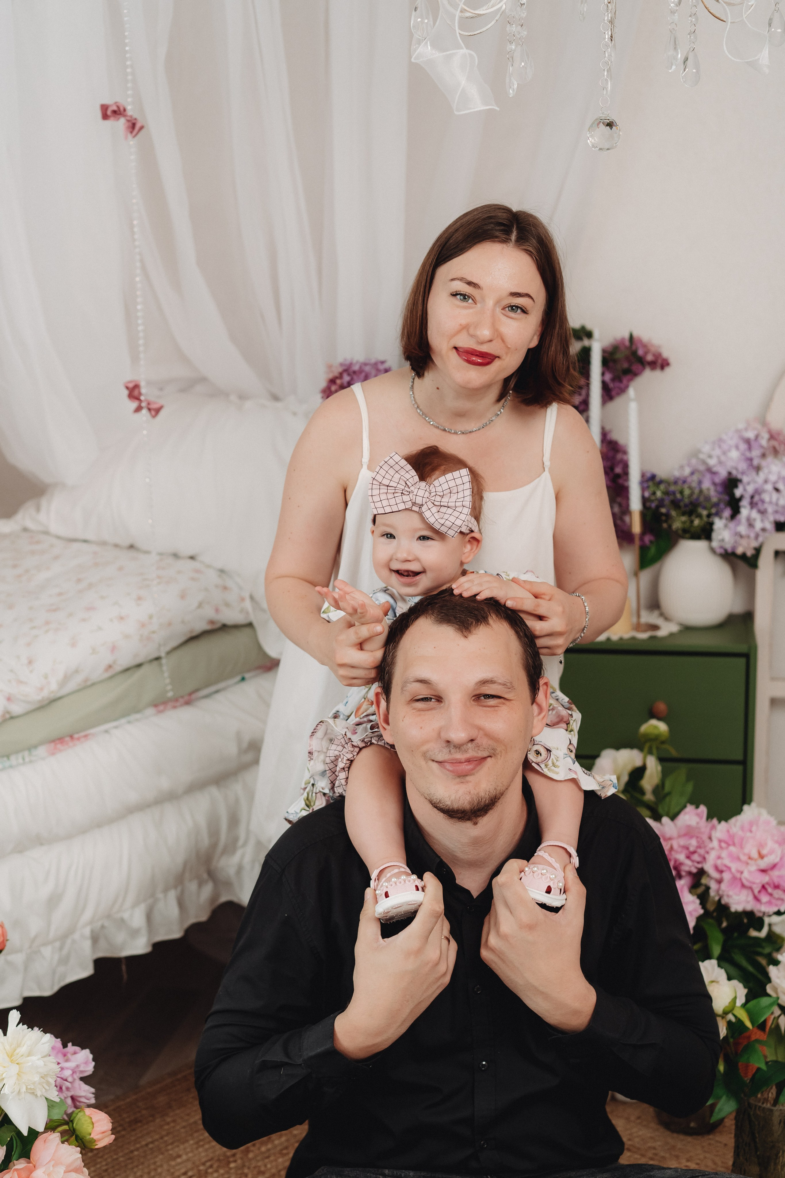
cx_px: 392
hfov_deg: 24.6
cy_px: 589
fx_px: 1799
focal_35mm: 55
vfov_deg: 36.2
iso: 640
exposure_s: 1/500
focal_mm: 55
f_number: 3.2
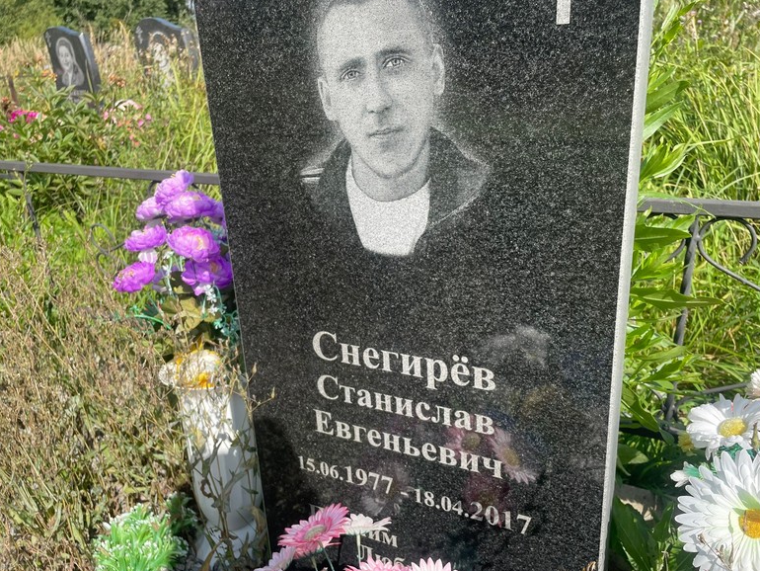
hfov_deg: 65.3
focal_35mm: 27
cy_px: 281
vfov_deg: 51.4
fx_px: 593
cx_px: 394
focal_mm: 4.2
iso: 32
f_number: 1.6
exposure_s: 1/1715
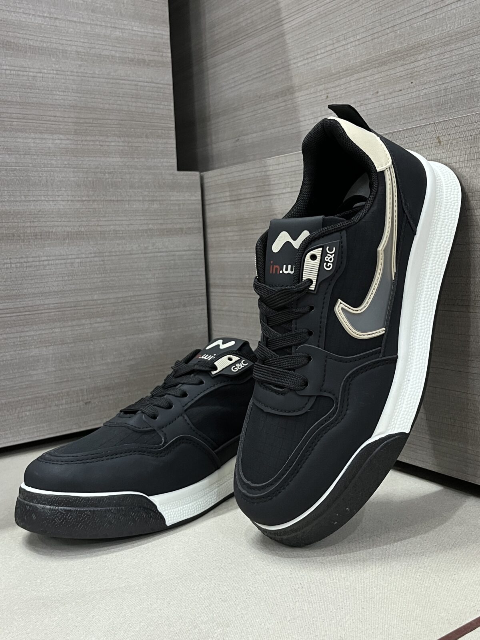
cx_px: 240
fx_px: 481
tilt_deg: -4.2
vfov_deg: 67.3
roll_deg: +3.0
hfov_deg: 53.1
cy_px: 320
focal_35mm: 26
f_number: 1.6
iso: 400
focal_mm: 5.1
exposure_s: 1/50
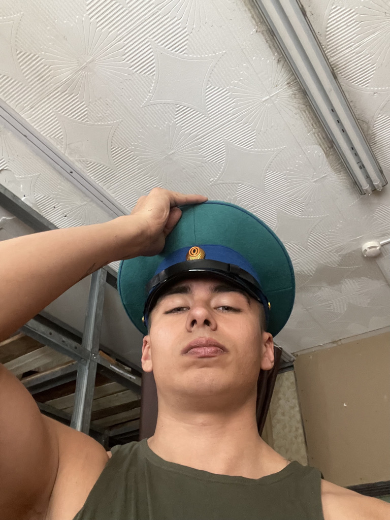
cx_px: 195
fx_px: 451
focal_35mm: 30
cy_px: 260
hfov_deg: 46.8
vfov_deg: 60.0
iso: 640
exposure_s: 1/30
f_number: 2.2
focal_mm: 2.71
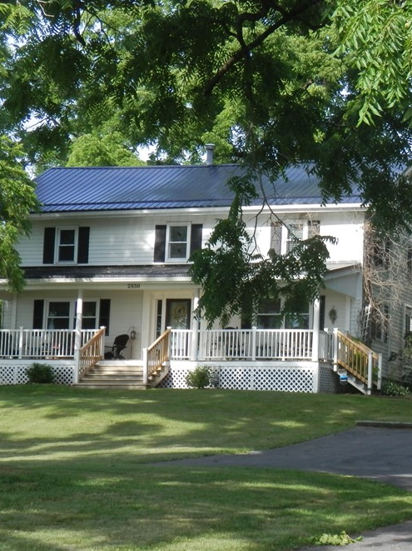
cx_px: 325
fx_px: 1477
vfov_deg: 21.1
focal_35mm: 93
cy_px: 308
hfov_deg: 15.8
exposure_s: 1/200
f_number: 4.2
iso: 80
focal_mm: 10.8
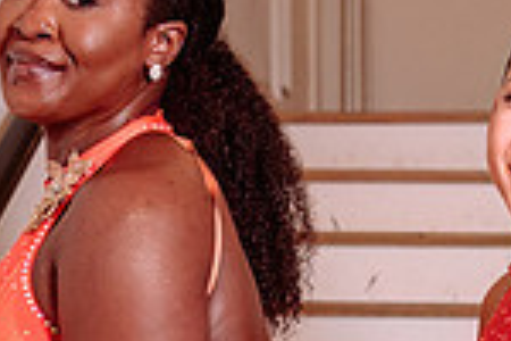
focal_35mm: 134
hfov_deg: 14.9
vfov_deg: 10.0
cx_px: 574
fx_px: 1902
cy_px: 455
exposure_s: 1/125
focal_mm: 30
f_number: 3.2
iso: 800
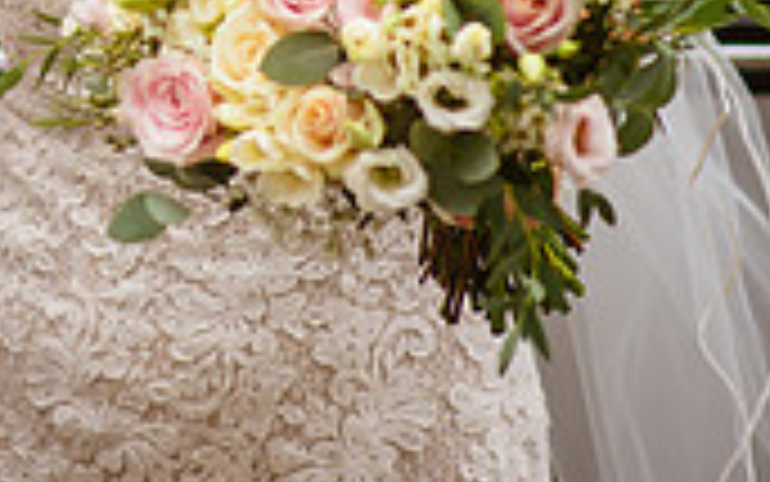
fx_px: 6172
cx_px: -216
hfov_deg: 7.1
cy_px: -351
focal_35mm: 294
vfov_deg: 4.4
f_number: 2.8
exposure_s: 1/2500
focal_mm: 85
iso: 400
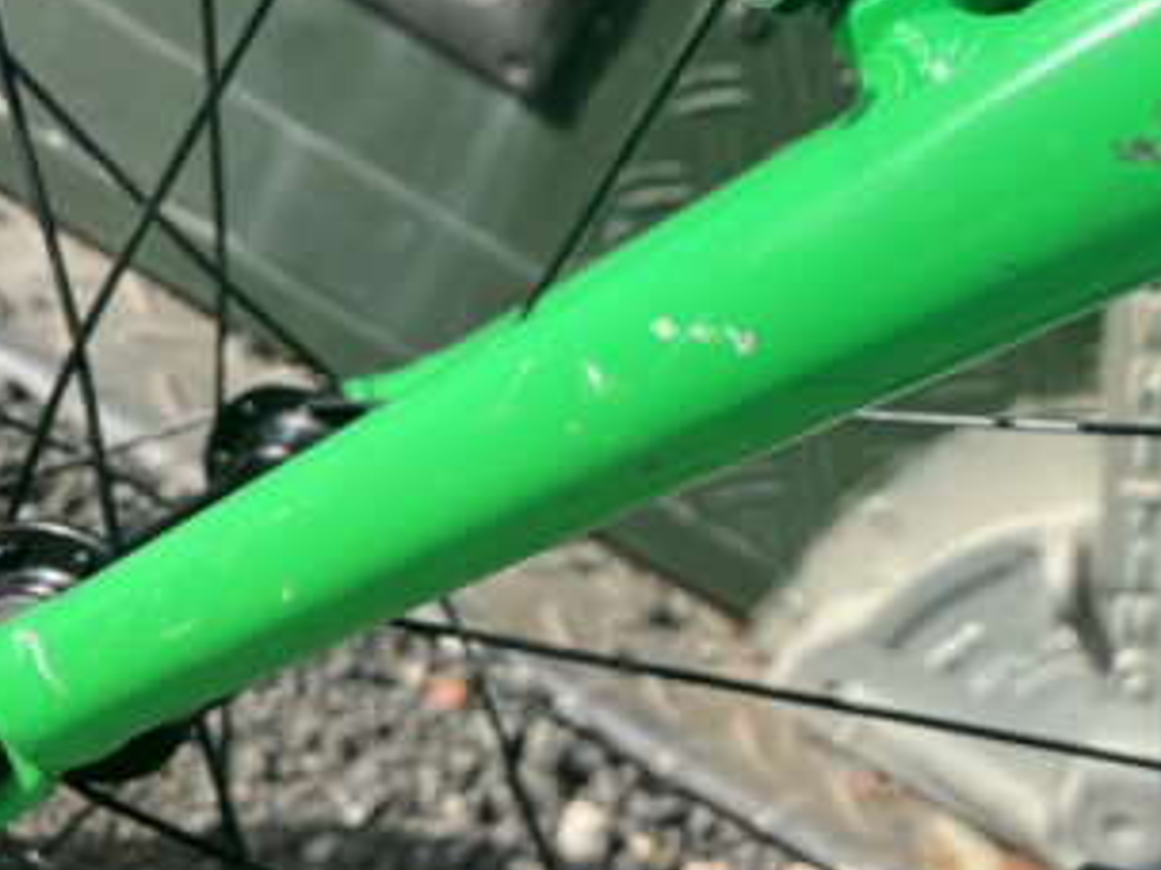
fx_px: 1375
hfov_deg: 44.0
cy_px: 267
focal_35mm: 41
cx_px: 894
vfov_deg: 34.7
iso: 50
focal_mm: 5.1
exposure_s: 1/2513
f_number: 1.6
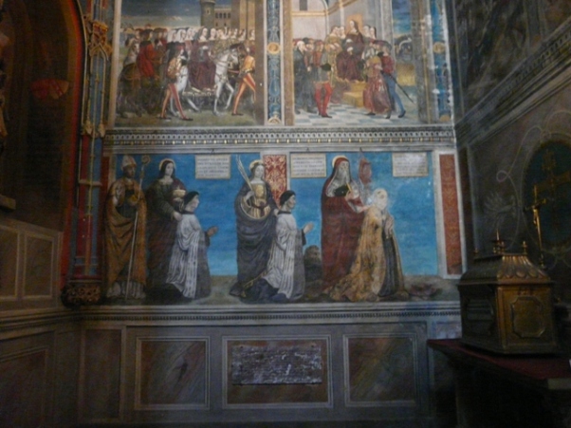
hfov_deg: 63.5
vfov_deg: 49.7
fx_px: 462
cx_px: 286
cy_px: 214
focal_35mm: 28
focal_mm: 4.6
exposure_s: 1/8
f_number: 2.8
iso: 800
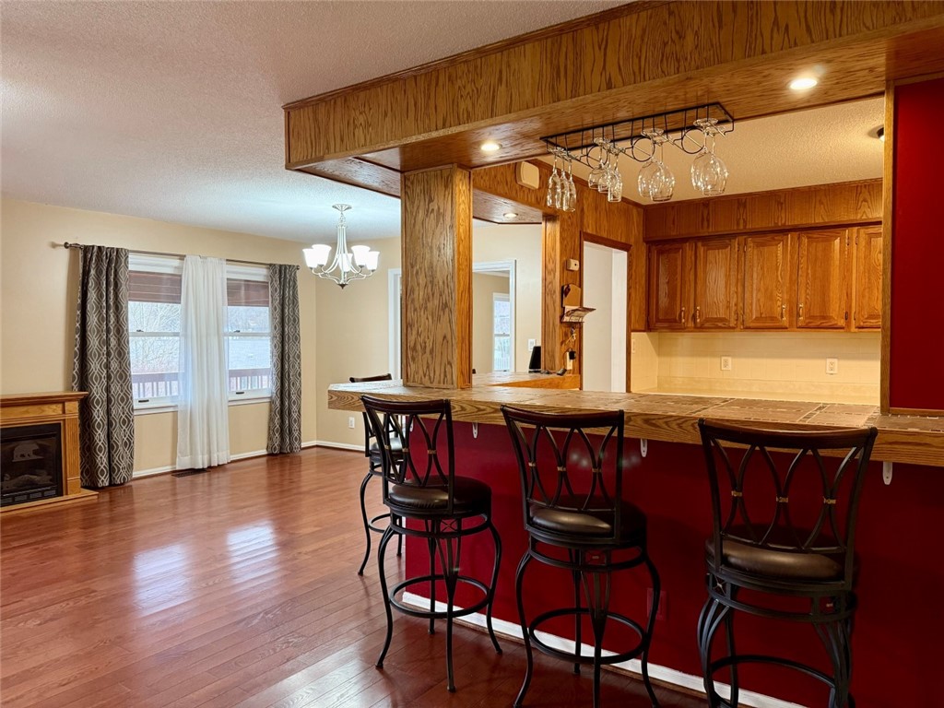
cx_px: 472
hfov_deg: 71.6
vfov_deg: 56.8
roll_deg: +0.1
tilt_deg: -1.7
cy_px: 354
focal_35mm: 24
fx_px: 654
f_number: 1.78
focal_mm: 6.76
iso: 320
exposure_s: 1/60
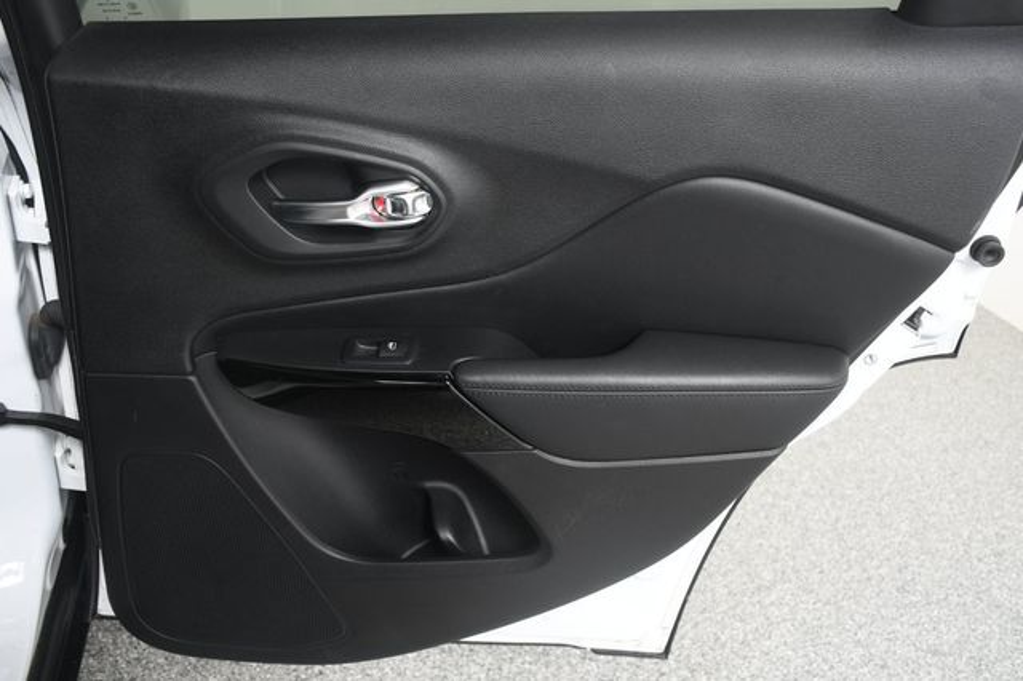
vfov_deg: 39.9
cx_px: 512
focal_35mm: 33
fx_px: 937
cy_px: 340
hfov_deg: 57.2
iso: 100
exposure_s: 1/160
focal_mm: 22
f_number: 4.5
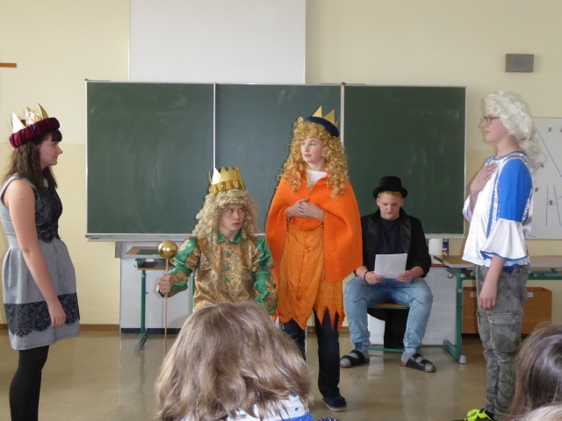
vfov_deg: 25.7
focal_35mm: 57
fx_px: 925
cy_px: 210
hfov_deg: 33.8
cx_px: 281
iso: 800
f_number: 4.1
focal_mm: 9.6
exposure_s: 1/60
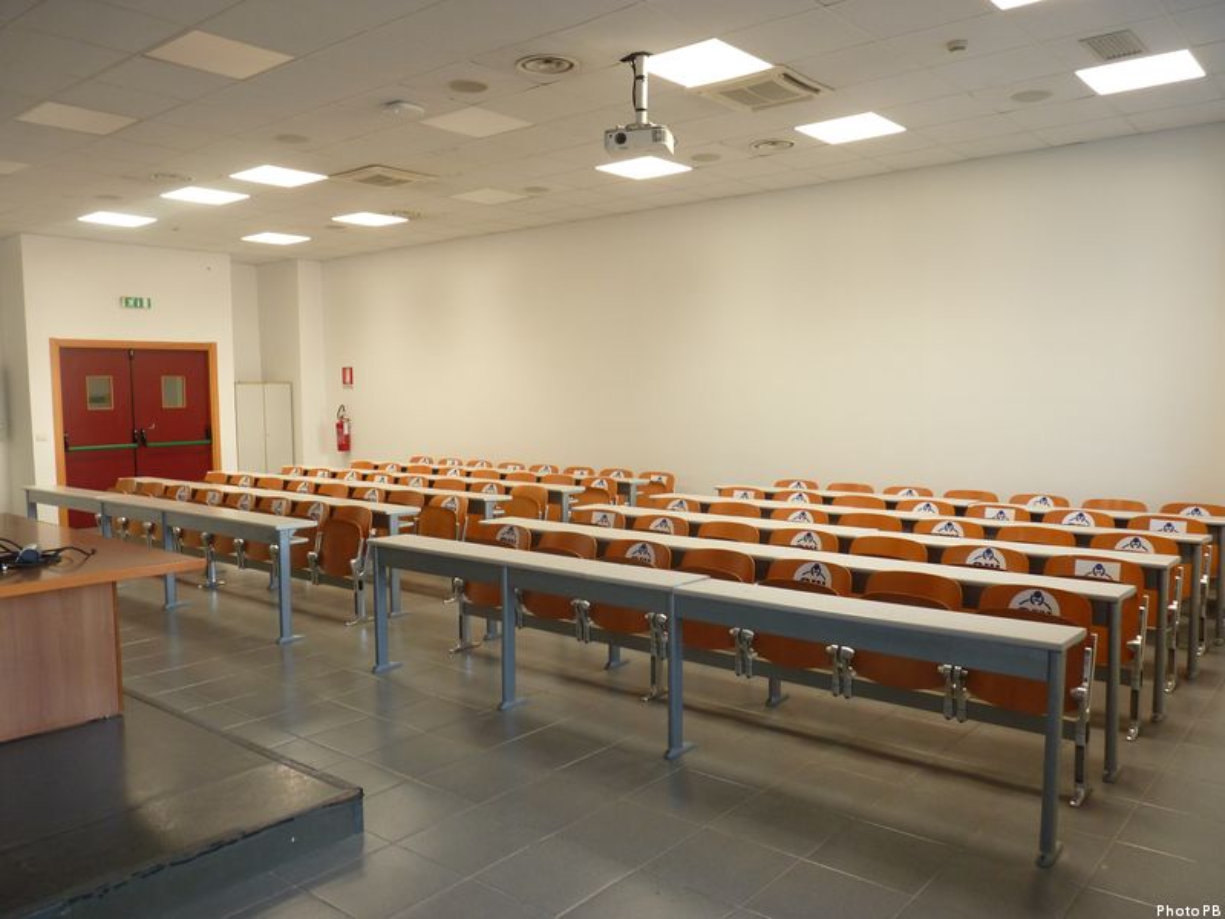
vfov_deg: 51.4
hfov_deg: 65.3
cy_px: 460
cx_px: 612
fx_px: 955
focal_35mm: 27
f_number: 2.8
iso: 160
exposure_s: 1/30
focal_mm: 4.8
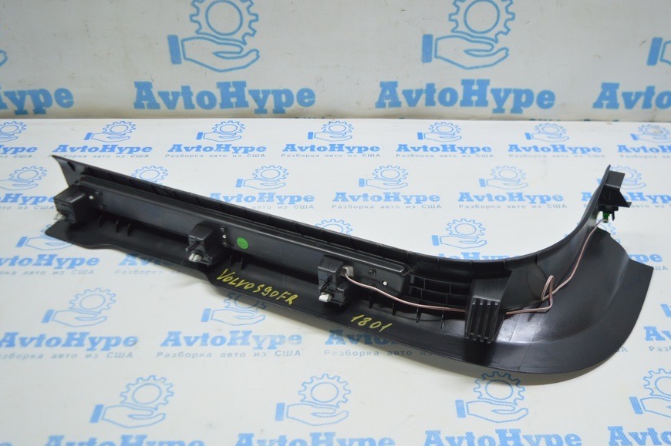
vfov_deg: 32.9
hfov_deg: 47.7
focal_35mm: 41
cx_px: 379
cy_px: 240
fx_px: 756
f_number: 3.8
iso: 400
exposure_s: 1/40
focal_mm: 23
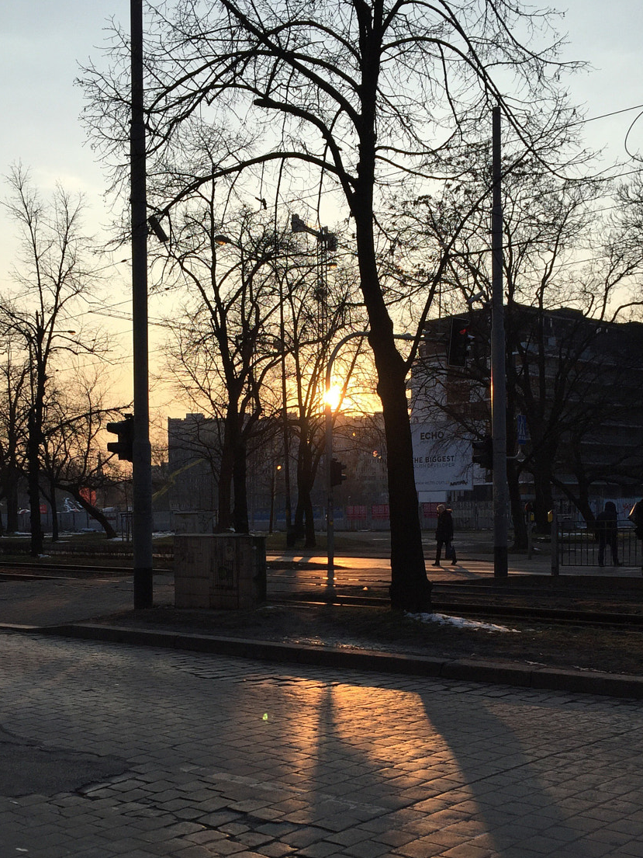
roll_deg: +0.0
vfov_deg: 44.3
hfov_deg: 34.3
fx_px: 1040
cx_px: 302
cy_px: 551
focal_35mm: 42
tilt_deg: -1.5
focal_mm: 4.15
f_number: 2.2
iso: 32
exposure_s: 1/1276
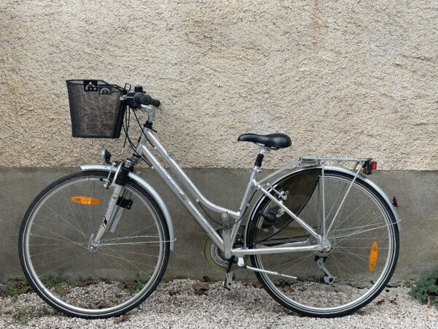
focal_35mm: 52
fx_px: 658
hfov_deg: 36.8
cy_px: 164
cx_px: 219
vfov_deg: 28.0
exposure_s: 1/116
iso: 25
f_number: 2
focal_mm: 6
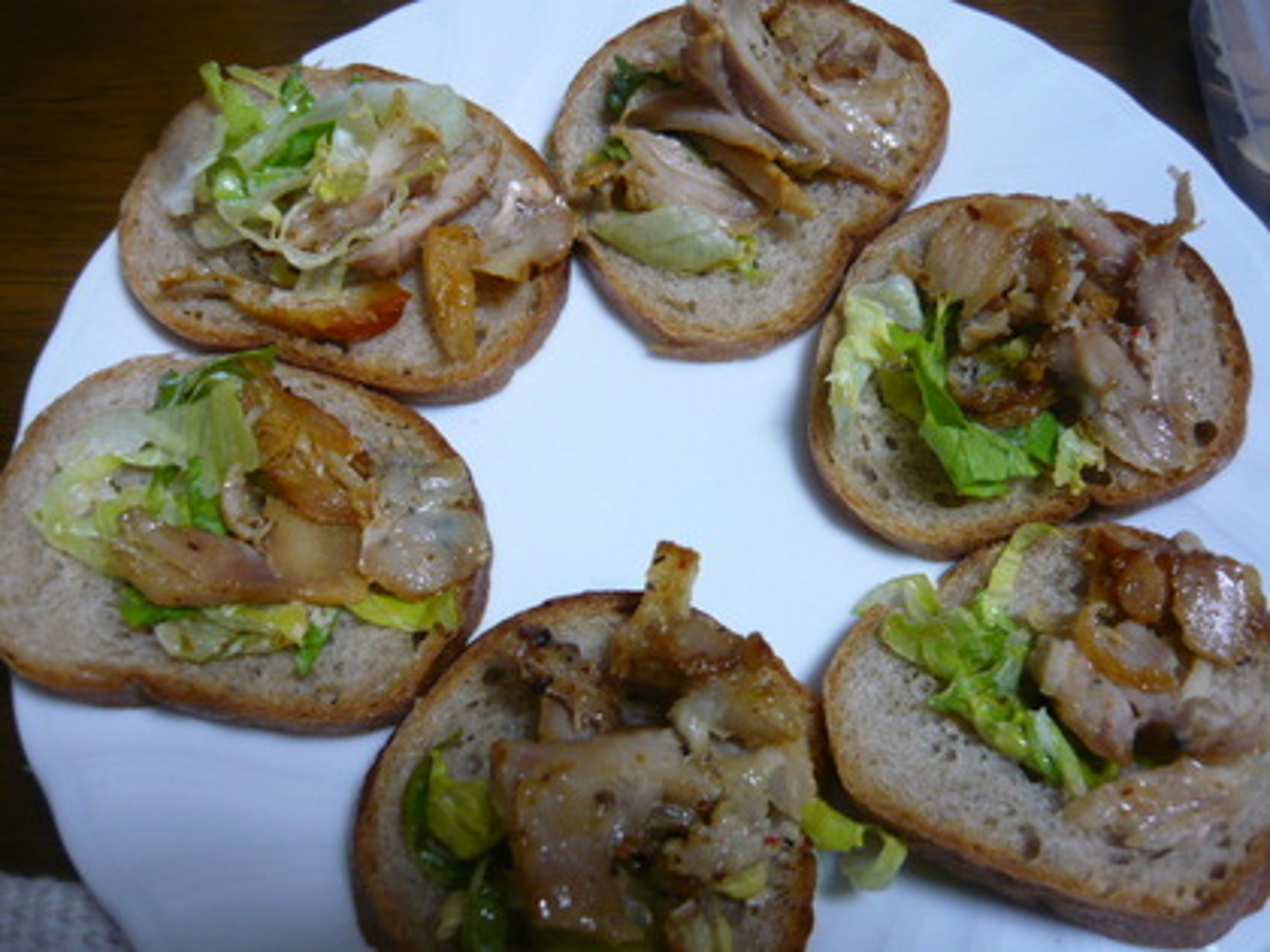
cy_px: 476
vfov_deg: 42.9
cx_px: 635
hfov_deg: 55.4
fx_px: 1211
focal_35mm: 33
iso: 200
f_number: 2.8
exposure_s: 1/30
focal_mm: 5.5
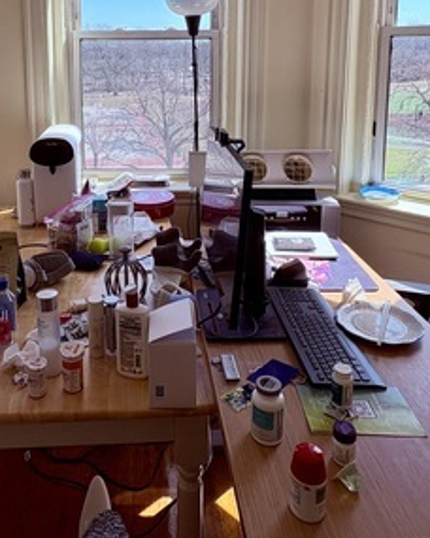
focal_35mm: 32
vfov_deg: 53.1
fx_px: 509
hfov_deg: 45.2
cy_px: 134
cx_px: 148
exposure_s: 1/556
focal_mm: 2.22
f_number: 2.2
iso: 64
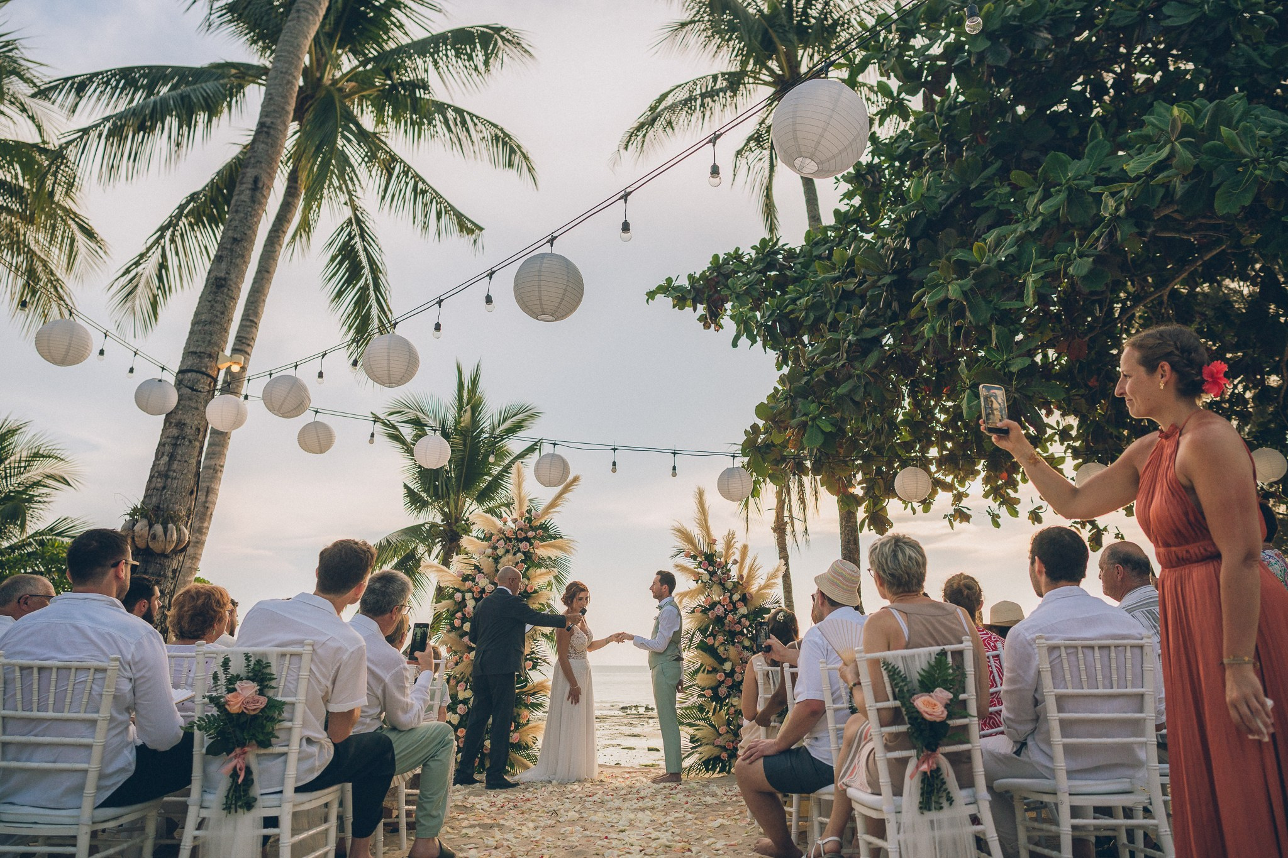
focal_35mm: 26
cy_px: 405
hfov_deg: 70.2
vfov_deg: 50.2
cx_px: 684
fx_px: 916
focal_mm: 24
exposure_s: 1/2000
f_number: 2.8
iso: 160
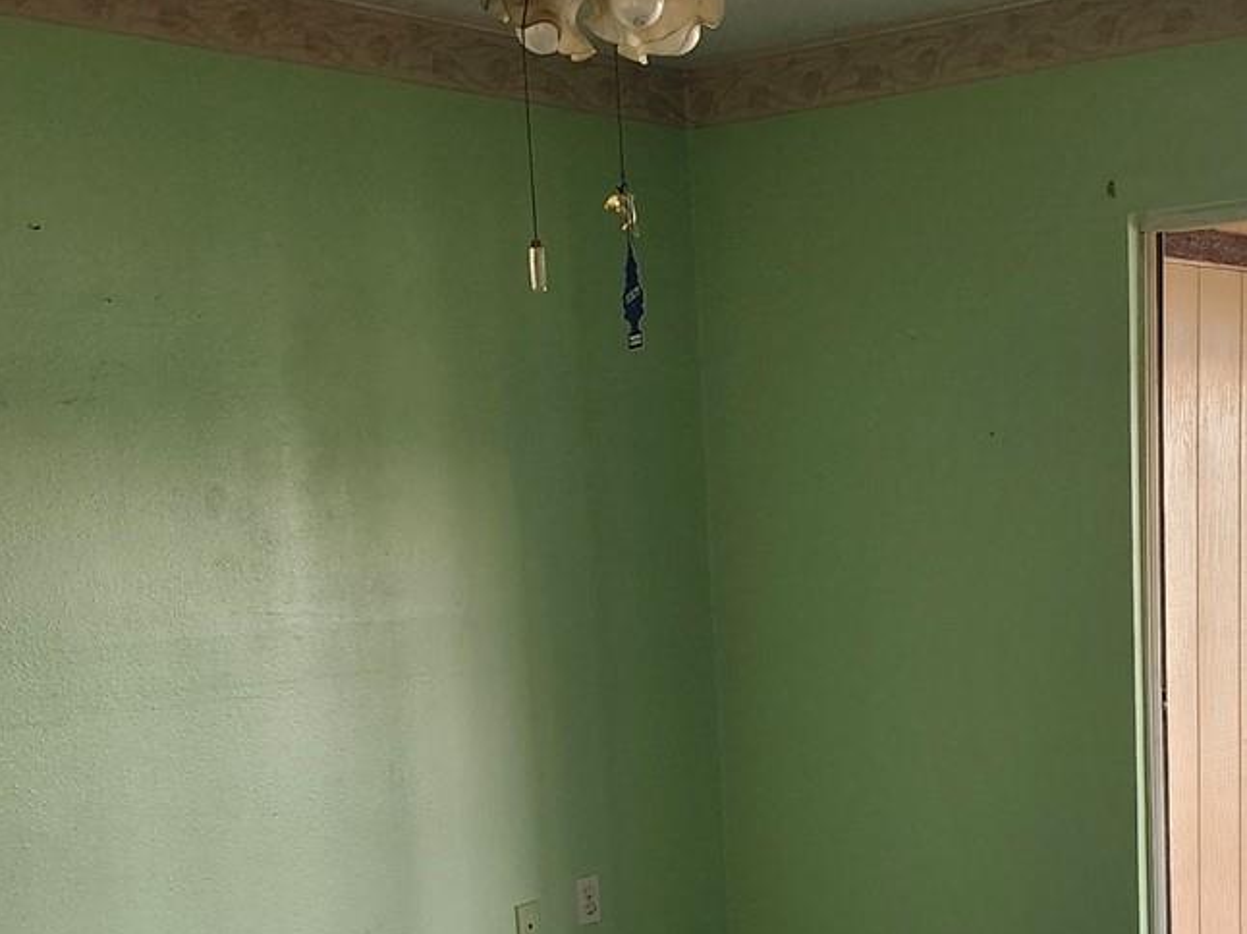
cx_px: 911
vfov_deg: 25.0
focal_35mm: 57
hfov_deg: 33.2
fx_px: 2053
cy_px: 803
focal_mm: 5.54
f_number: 1.8
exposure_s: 1/120
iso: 400
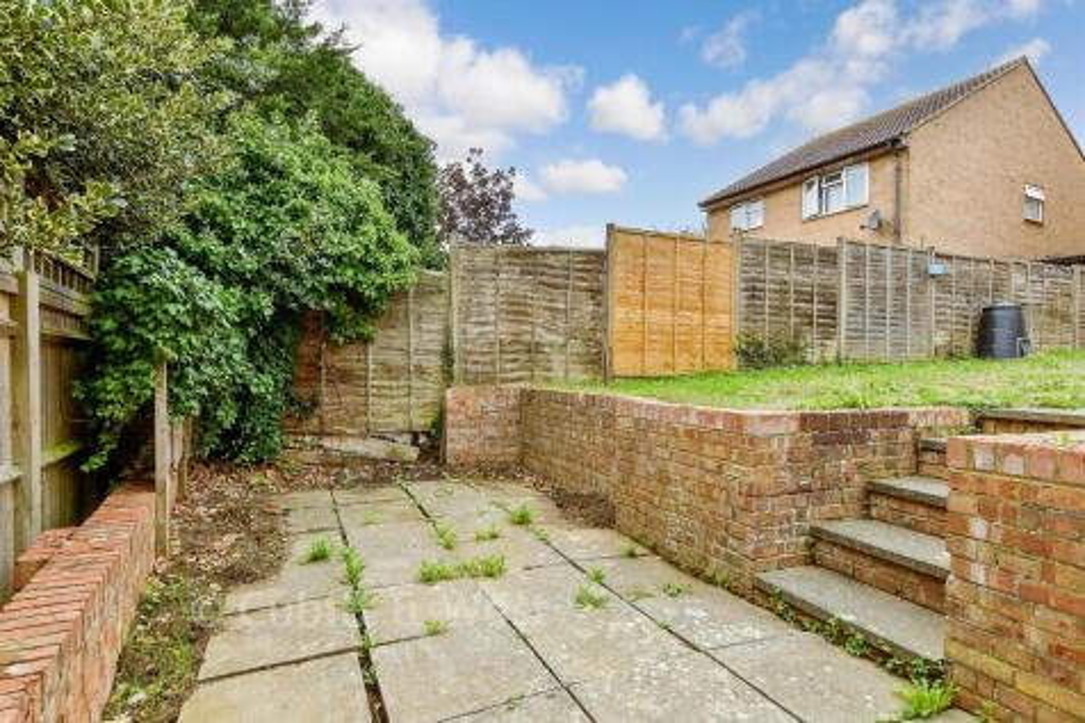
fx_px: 572
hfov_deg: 86.9
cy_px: 362
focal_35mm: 19
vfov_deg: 64.5
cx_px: 542
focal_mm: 13
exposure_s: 1/125
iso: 200
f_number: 8
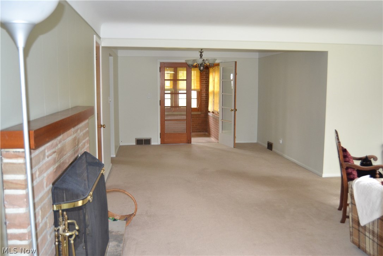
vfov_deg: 40.0
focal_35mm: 33
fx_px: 351
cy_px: 128
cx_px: 192
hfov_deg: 57.2
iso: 1400
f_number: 3.5
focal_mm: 22
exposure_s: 1/60
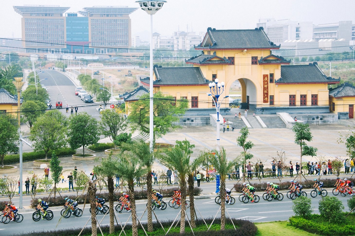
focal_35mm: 75
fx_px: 739
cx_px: 178
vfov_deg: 18.1
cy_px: 118
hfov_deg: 27.0
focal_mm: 50
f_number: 9.5
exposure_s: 1/350
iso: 400
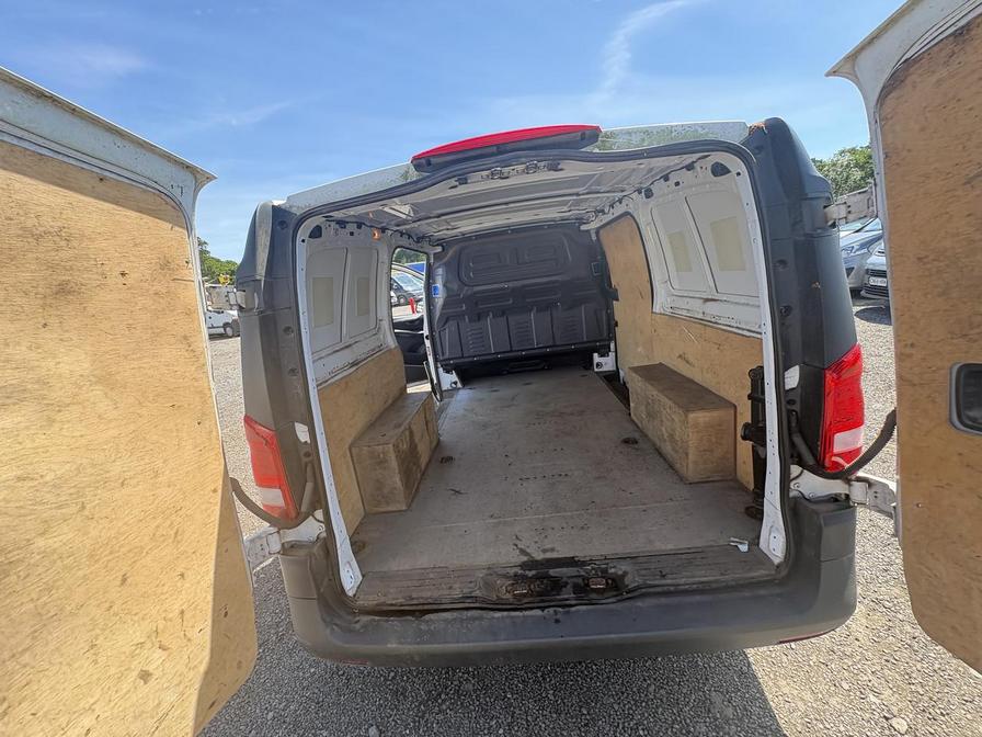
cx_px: 491
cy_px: 368
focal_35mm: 14
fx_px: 397
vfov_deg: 85.7
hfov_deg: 102.1
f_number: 2.2
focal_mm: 2.22
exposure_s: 1/192
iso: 64
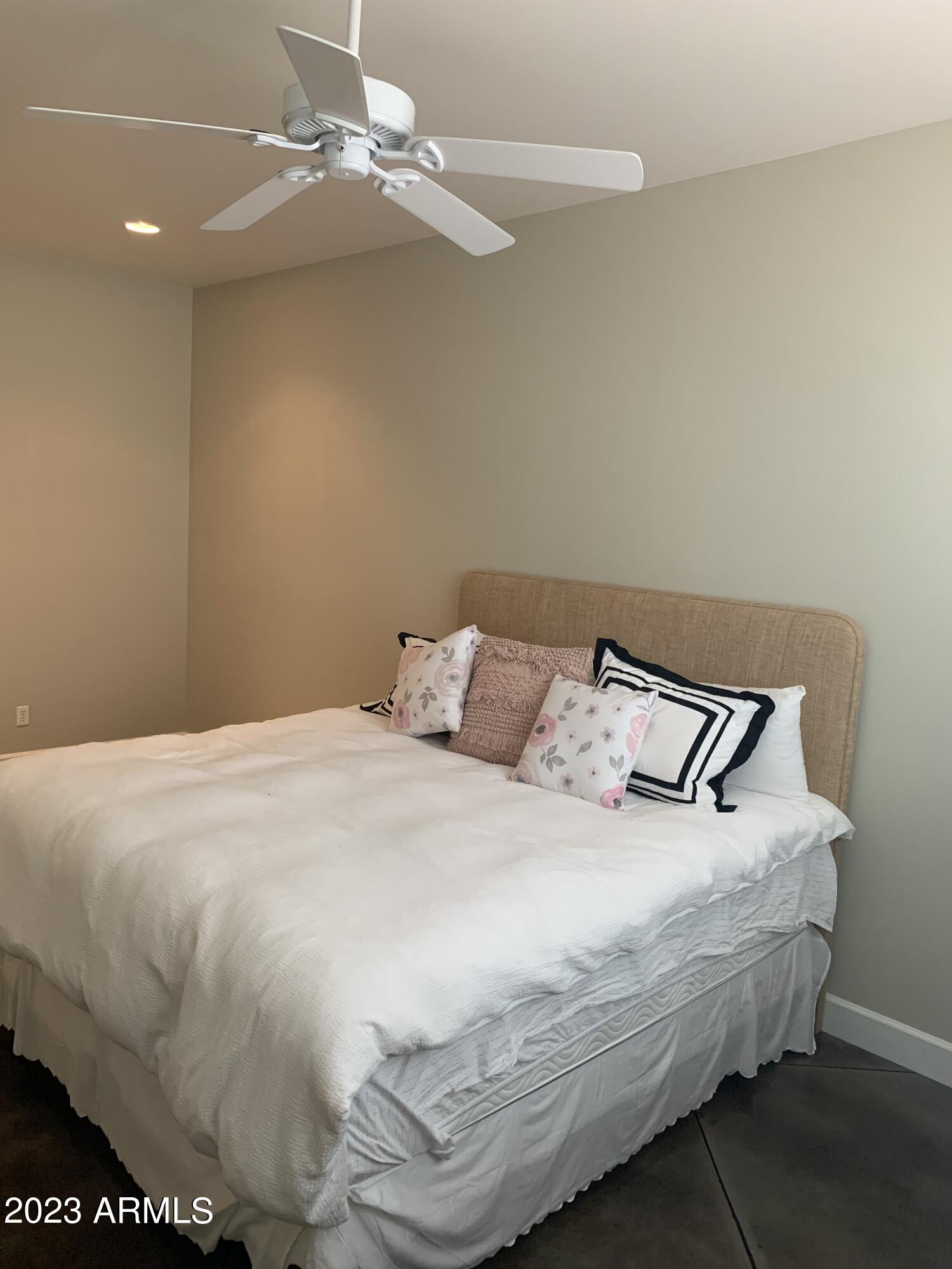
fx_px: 953
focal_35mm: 26
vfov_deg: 67.3
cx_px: 476
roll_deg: -2.6
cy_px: 634
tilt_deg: -7.2
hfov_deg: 53.1
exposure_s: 1/60
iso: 200
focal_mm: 4.25
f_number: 1.8
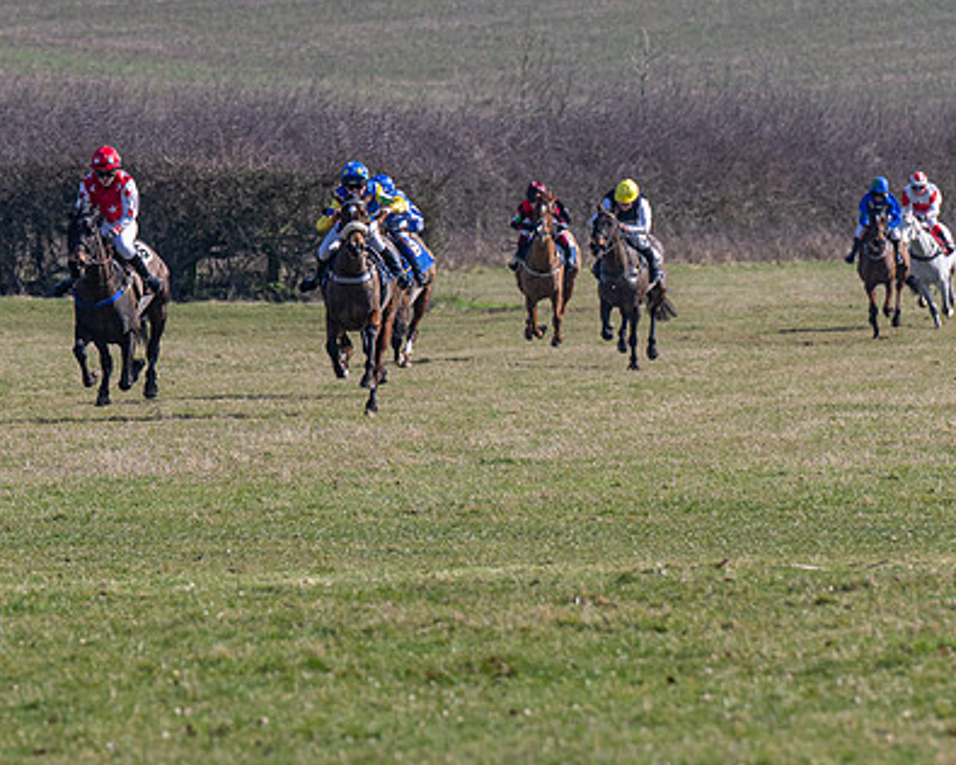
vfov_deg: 2.8
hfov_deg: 3.5
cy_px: 235
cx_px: 77
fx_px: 15618
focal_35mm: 552
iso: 200
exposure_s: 1/1250
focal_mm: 200
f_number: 5
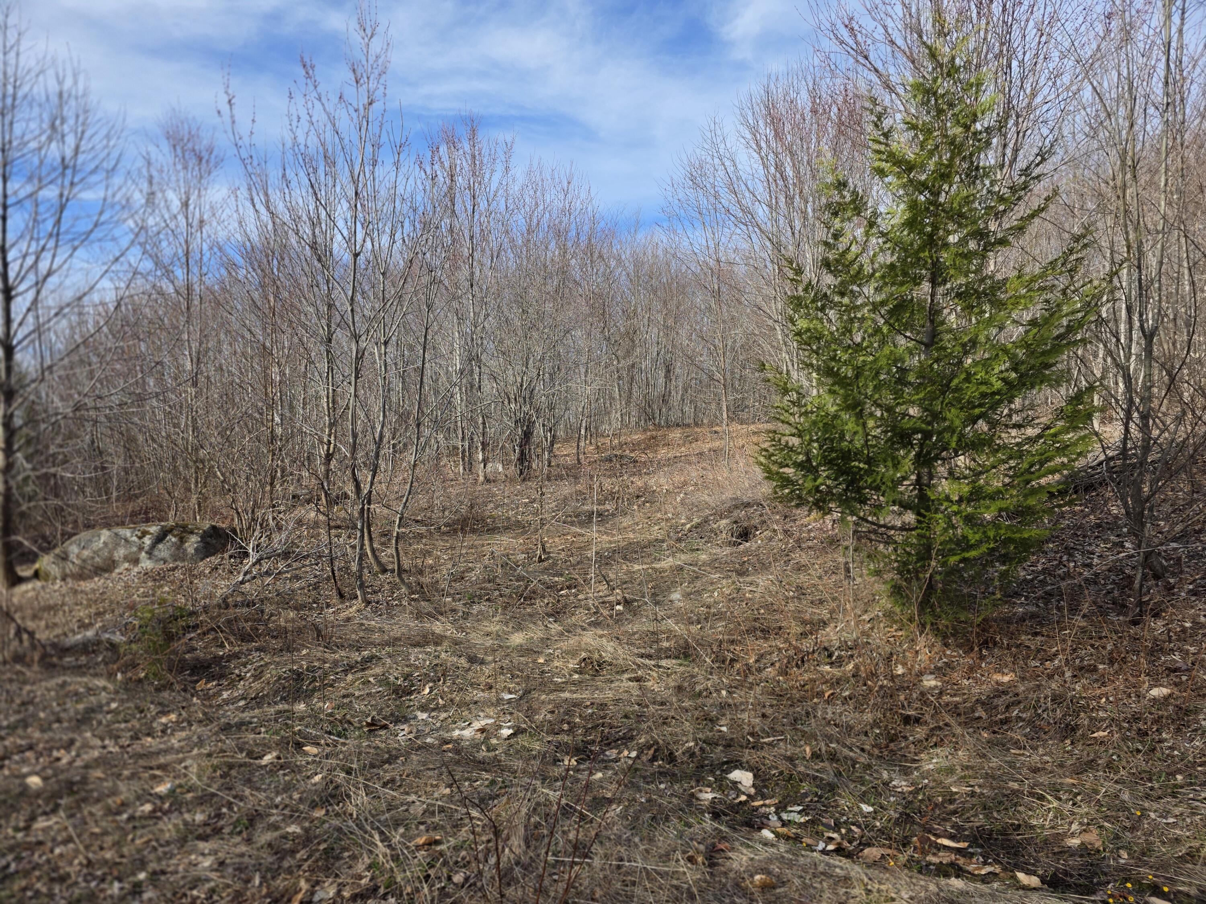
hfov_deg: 73.9
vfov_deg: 58.9
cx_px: 603
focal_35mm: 23
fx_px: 801
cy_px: 452
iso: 80
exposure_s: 1/3798
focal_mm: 6.3
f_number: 1.7
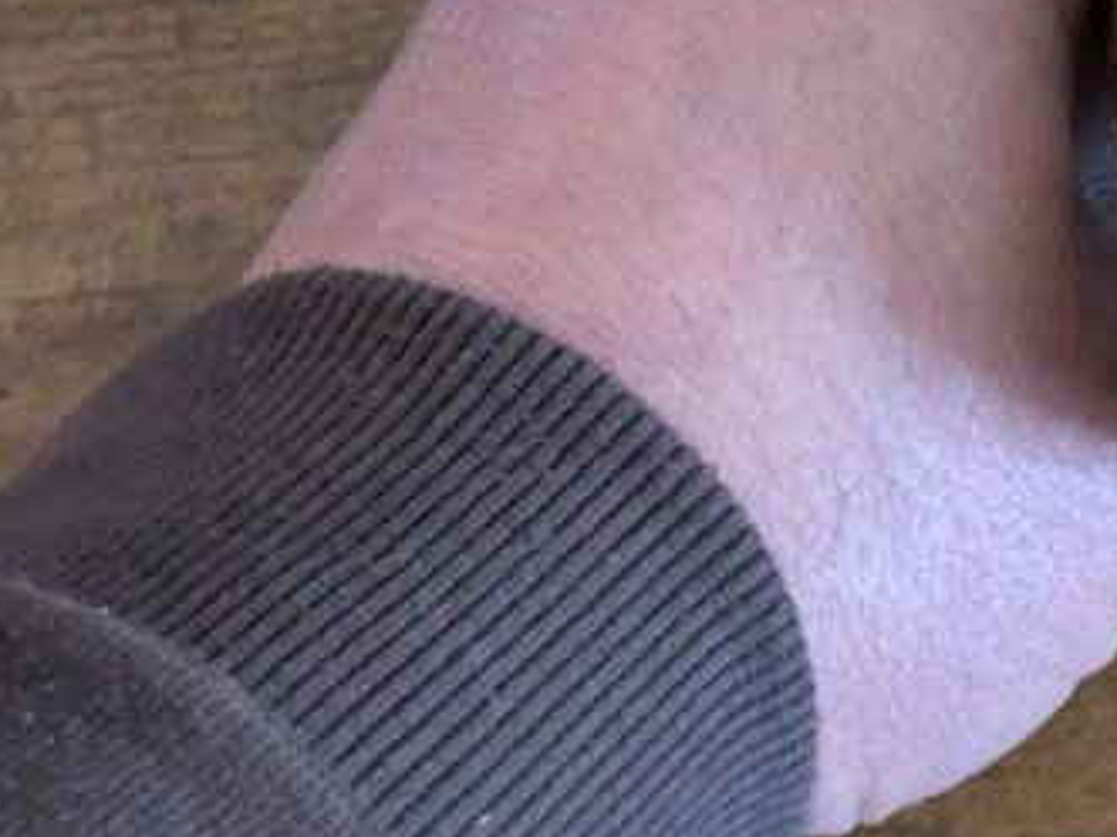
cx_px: 1485
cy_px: -258
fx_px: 5097
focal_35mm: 158
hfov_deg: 12.1
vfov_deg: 9.2
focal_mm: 5.43
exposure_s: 1/20
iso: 598
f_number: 1.89
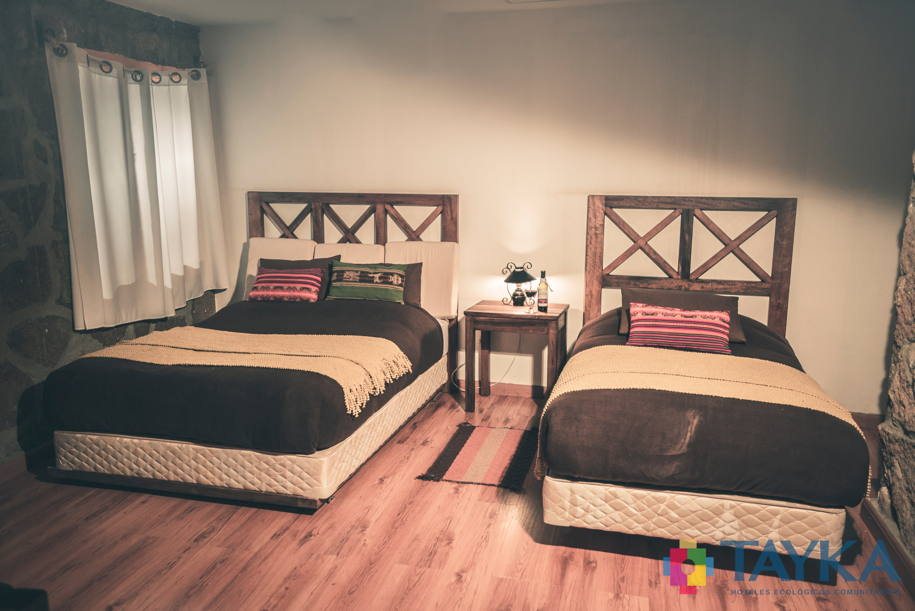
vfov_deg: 43.6
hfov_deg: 61.9
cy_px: 306
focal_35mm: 30
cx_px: 458
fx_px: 763
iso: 500
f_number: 2.8
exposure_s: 1/100
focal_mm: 30
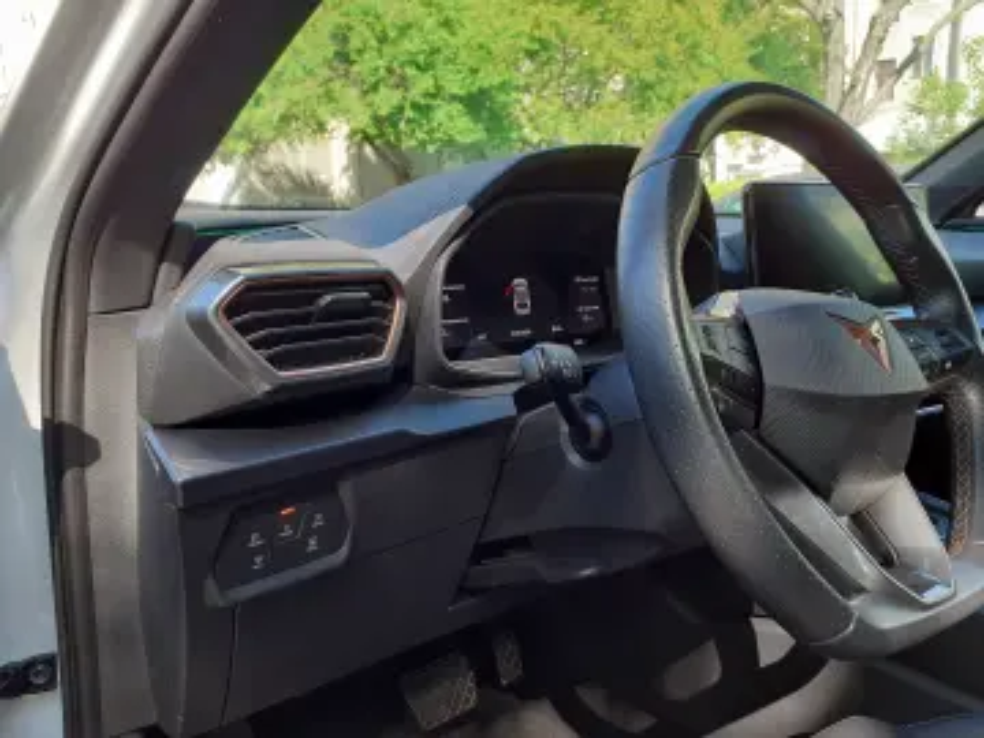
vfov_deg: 51.4
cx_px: 492
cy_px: 369
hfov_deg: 65.3
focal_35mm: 27
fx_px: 768
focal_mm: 3.6
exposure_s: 1/100
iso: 50
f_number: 1.9
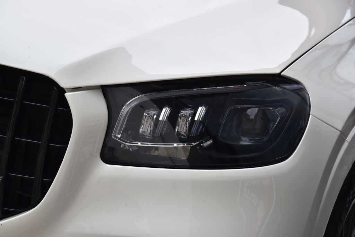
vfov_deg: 11.4
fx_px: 1184
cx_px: 178
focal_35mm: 120
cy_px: 118
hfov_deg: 17.1
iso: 500
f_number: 10
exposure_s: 1/400
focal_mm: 120
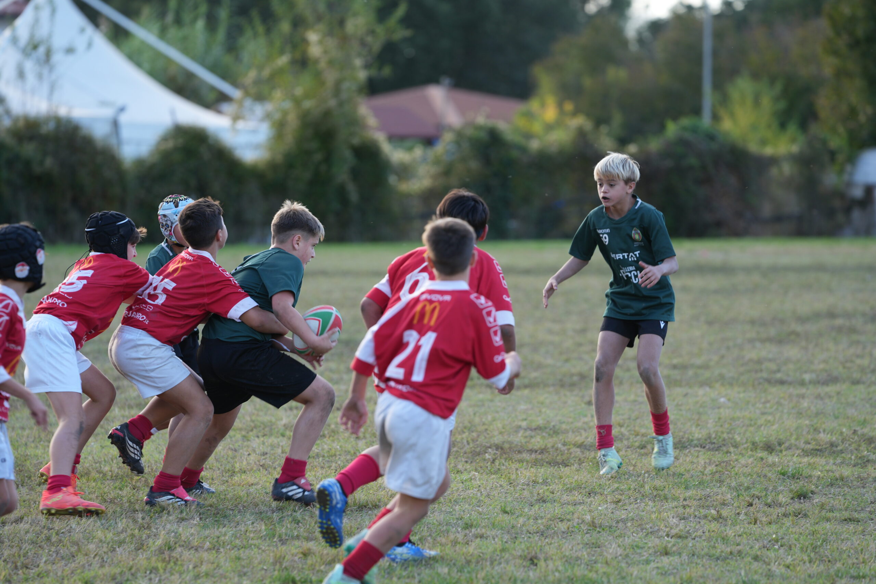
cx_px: 438
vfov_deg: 6.9
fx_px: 4867
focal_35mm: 200
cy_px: 292
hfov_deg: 10.3
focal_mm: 200
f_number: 3.5
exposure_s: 1/320
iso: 250
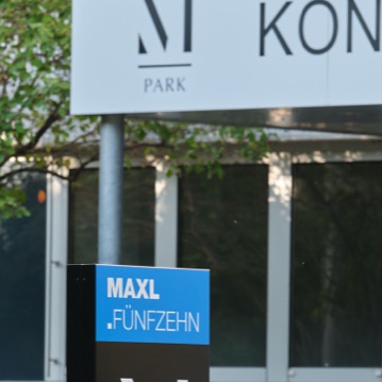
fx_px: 5381
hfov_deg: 4.1
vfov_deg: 4.1
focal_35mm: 431
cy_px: 282
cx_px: 217
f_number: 6.4
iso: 400
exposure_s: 1/160
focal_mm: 189.7
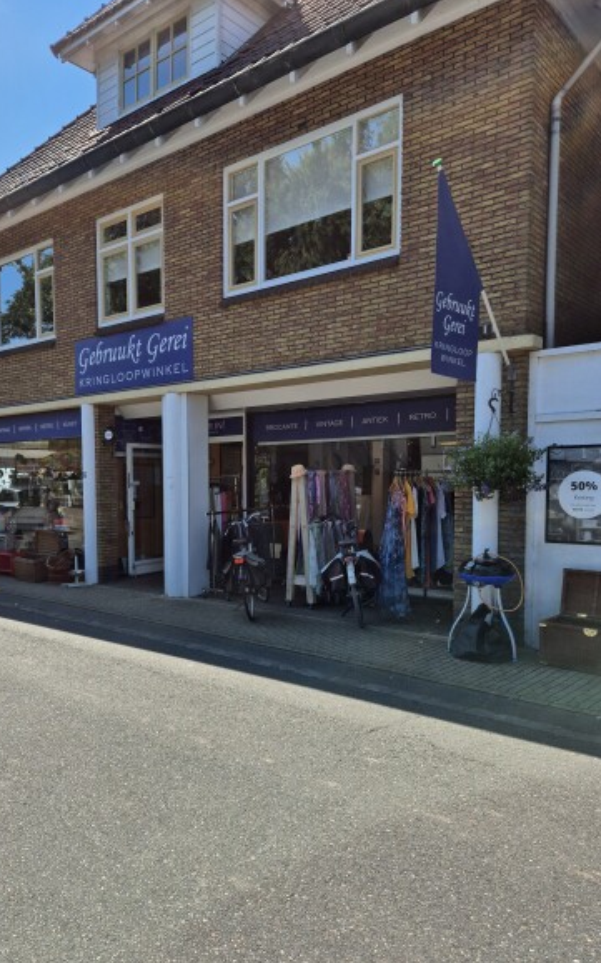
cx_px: 228
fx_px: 708
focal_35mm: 27
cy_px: 530
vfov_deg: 68.2
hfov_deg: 45.6
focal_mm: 5.4
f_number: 1.8
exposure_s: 1/1656
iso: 25
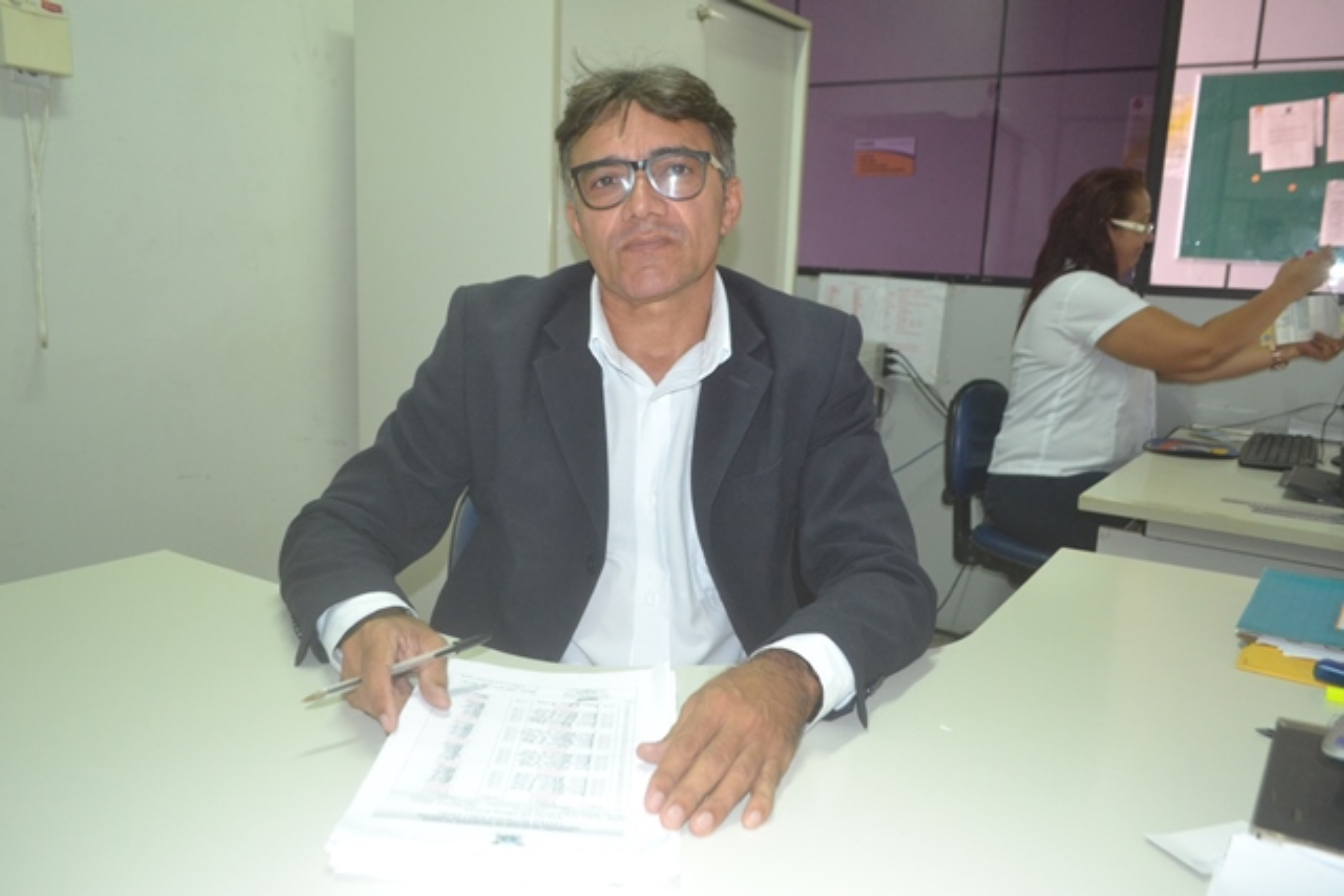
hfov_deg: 67.4
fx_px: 1008
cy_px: 448
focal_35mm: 27
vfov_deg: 48.0
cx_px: 672
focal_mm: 18
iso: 1250
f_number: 3.5
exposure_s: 1/60
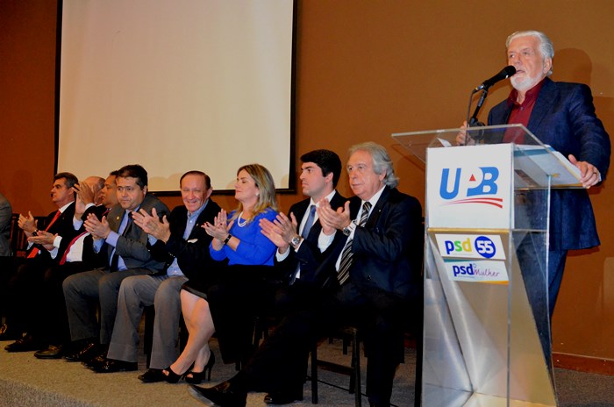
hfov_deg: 37.9
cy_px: 204
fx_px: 894
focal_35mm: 52
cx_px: 307
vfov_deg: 25.7
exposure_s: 1/160
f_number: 4.5
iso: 6400
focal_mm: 35
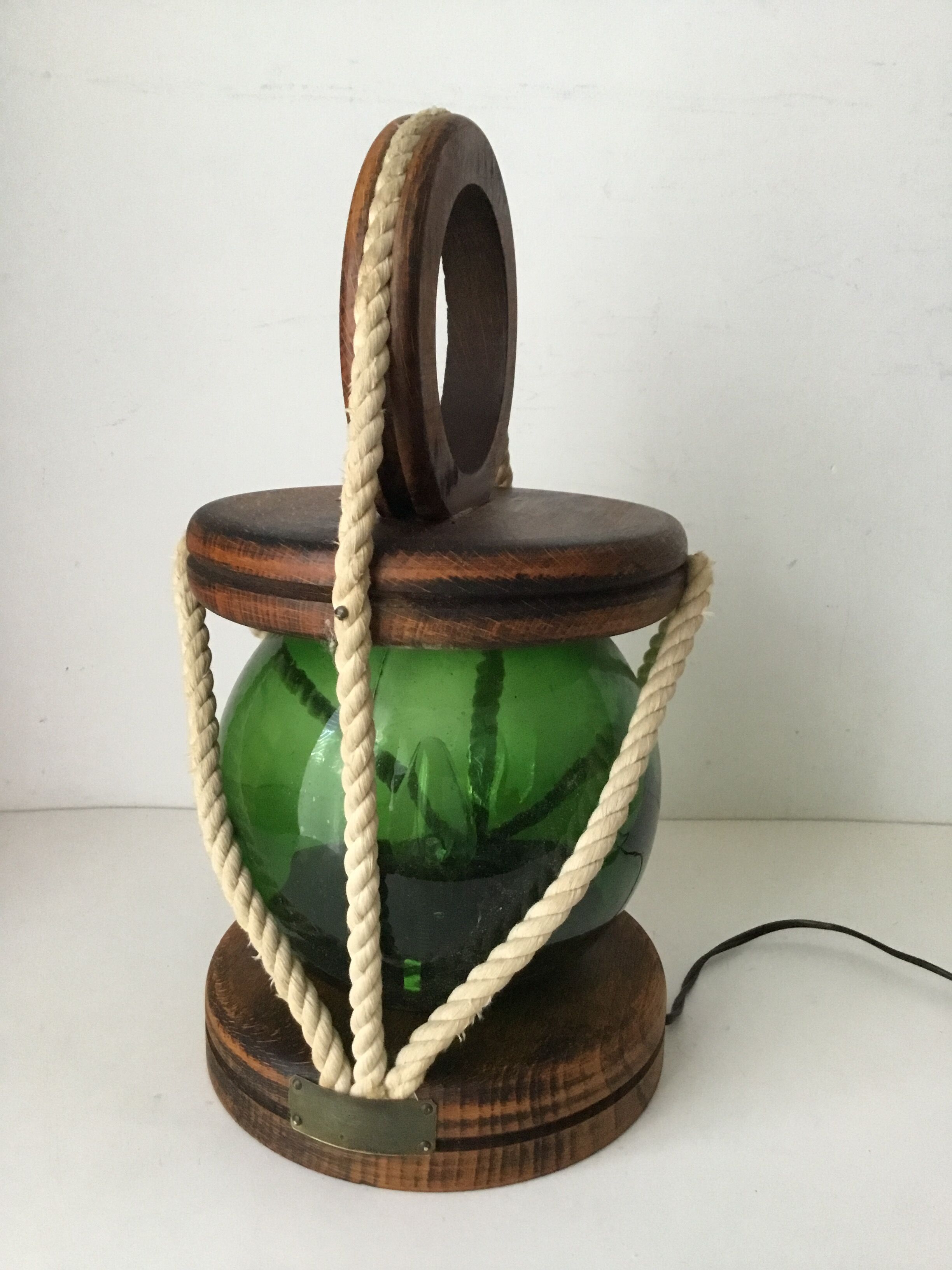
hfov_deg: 45.4
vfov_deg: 58.4
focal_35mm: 31
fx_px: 1137
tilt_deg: -12.6
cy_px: 635
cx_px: 476
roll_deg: +0.9
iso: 200
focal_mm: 3.3
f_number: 2.4
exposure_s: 1/25
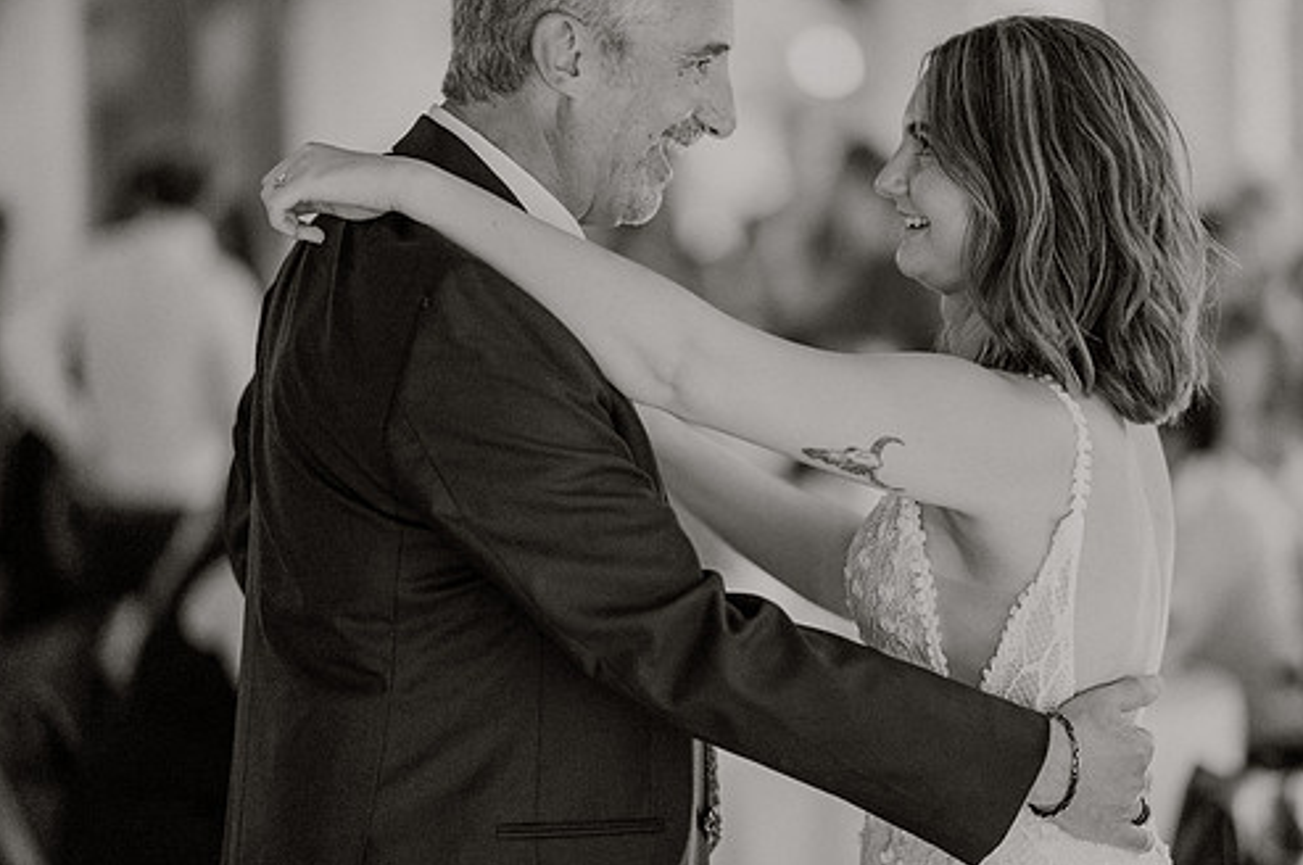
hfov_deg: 16.4
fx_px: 4518
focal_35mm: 125
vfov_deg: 10.9
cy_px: 427
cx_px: 714
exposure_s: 1/320
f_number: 1.4
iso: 3200
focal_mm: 105
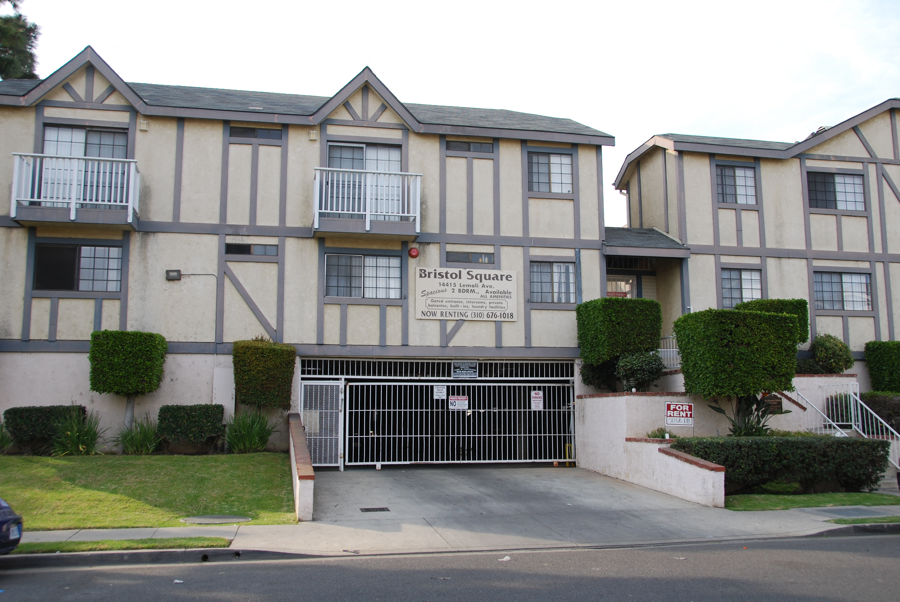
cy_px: 301
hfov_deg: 57.2
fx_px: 826
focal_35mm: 33
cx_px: 450
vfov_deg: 40.1
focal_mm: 22
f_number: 5.6
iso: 100
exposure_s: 1/125
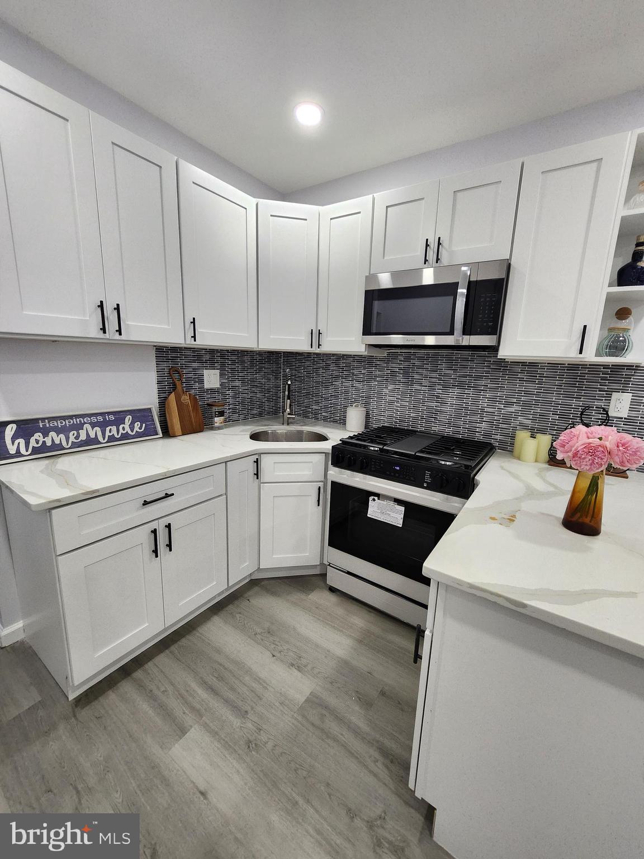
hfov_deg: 89.9
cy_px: 430
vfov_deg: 106.2
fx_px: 322
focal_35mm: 13
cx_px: 322
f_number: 2.2
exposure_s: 1/60
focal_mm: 1.74
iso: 125
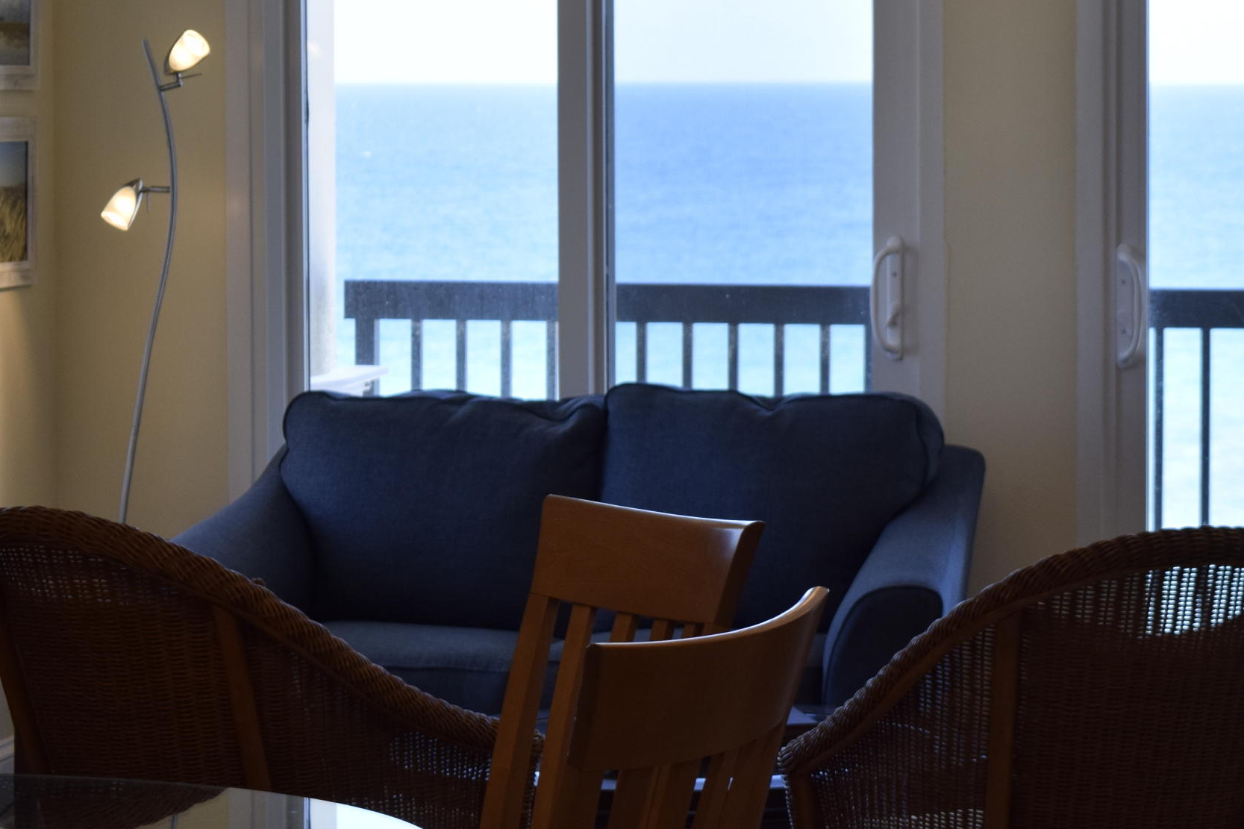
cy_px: 371
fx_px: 4664
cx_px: 992
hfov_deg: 15.1
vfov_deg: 10.2
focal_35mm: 135
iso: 400
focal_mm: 50
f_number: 6.3
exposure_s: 1/160
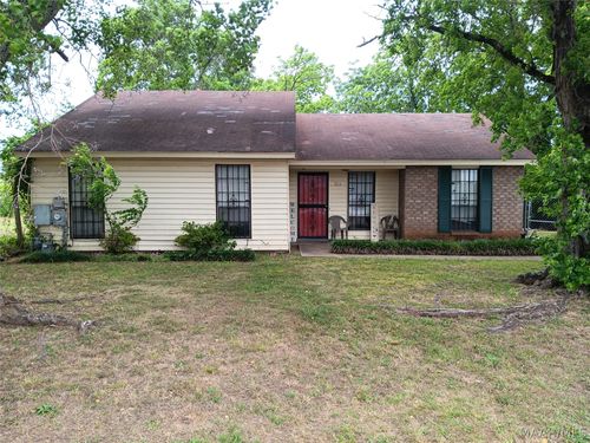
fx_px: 443
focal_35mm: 26
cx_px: 295
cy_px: 222
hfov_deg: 67.3
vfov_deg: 53.1
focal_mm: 3.98
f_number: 1.8
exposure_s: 1/167
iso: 20
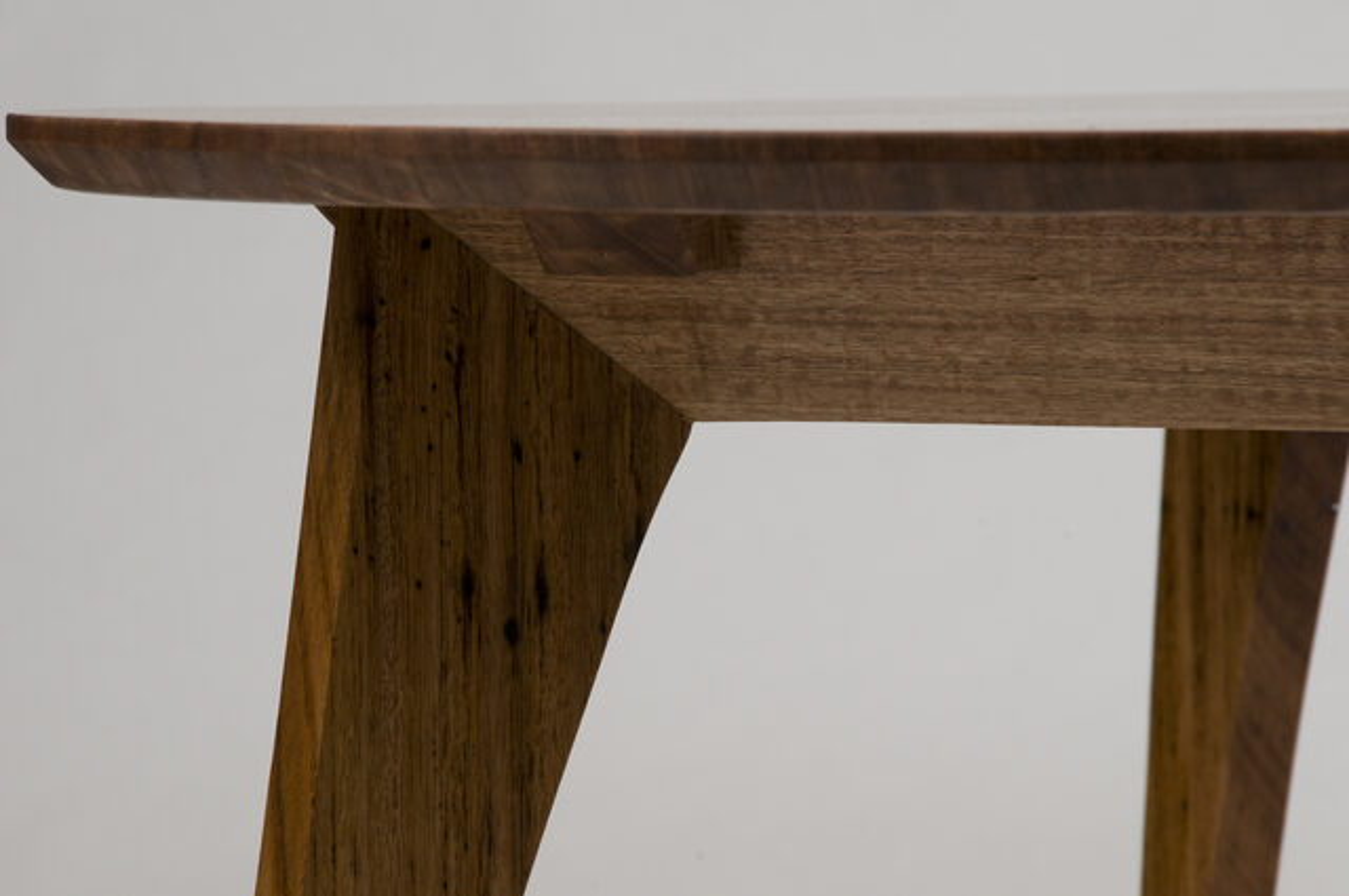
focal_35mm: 300
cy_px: 448
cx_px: 674
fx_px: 11227
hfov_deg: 6.9
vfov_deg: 4.6
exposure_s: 1/160
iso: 200
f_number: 16
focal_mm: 200
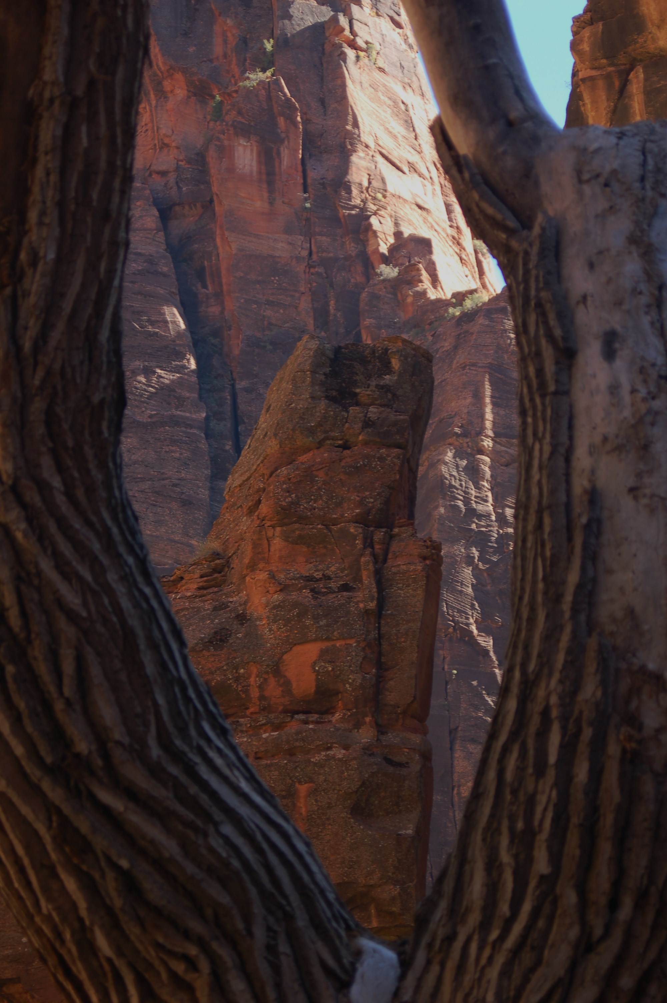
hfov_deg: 11.4
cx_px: 334
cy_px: 502
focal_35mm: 120
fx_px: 3341
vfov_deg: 17.1
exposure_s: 1/100
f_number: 5.6
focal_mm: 80
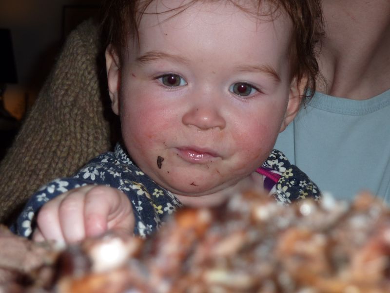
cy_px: 146
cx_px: 195
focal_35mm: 90
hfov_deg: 21.8
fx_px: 1014
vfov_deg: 16.4
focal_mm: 14.7
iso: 100
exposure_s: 1/80
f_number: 4.3
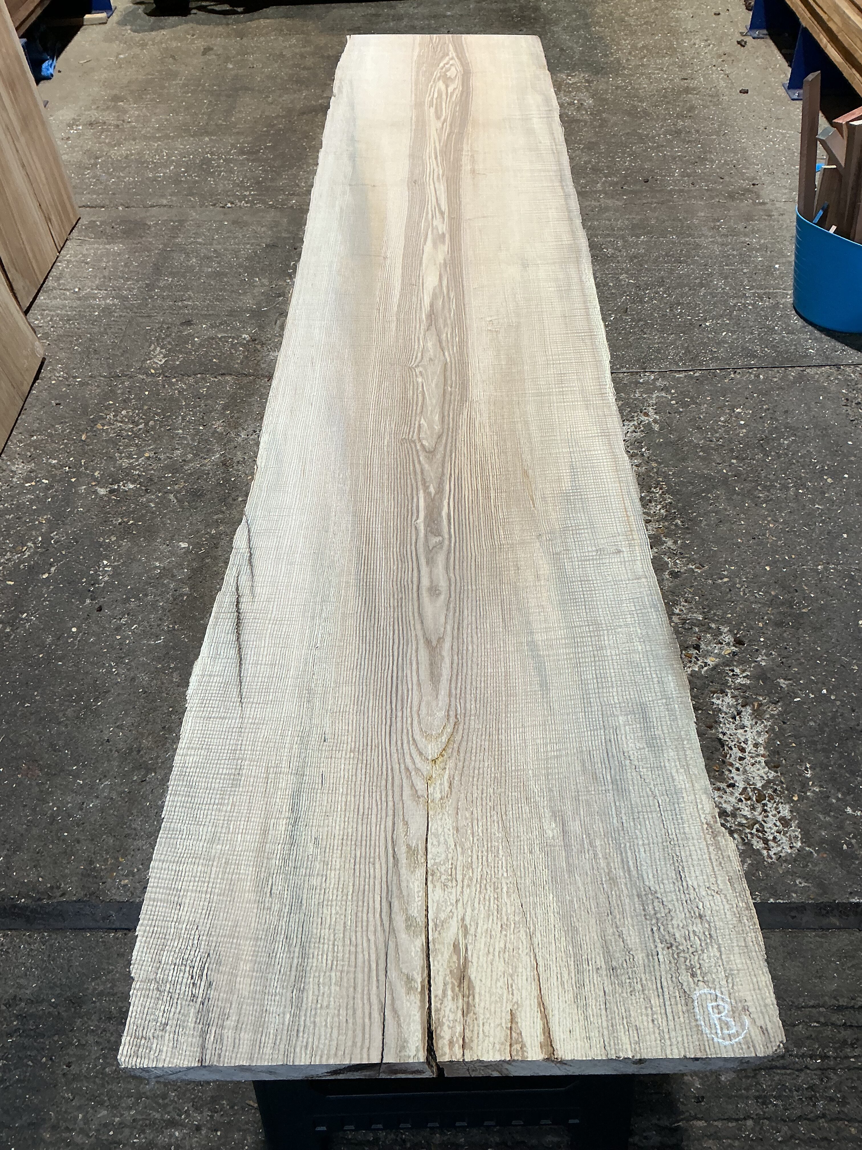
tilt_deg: -47.1
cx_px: 431
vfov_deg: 61.7
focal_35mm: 29
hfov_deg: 48.2
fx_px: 963
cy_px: 575
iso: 64
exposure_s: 1/50
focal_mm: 3
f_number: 1.8
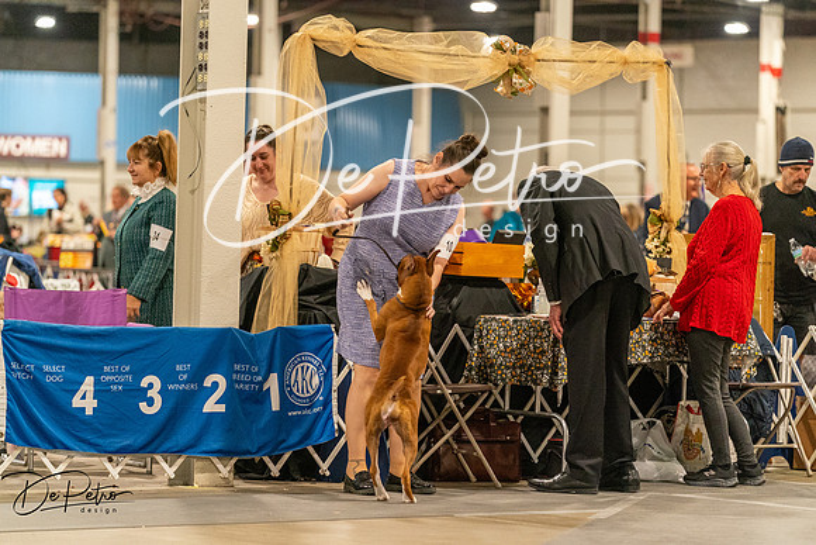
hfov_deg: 12.7
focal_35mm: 162
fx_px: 3673
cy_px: 272
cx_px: 408
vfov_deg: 8.5
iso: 6400
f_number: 3.5
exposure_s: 1/250
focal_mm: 162
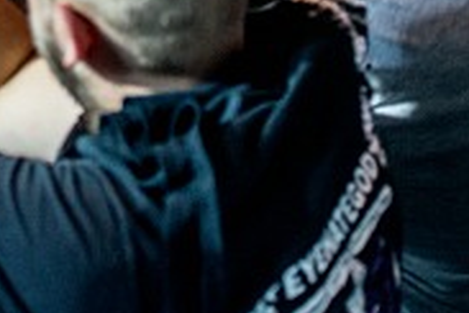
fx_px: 3582
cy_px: -201
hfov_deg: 7.4
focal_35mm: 275
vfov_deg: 4.9
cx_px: -220
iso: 800
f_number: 2.8
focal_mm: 70
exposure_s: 1/125
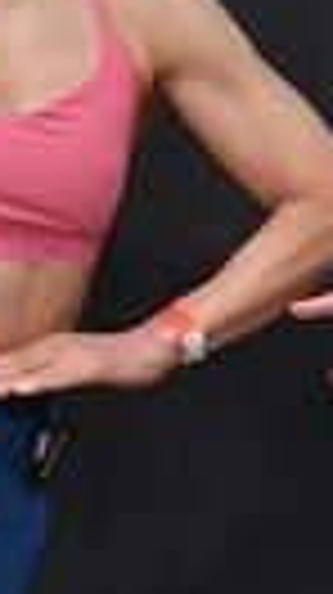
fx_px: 21781
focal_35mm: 1384
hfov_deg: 0.9
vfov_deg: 1.6
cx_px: -191
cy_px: 522
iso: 3200
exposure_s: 1/400
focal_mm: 150
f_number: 5.6
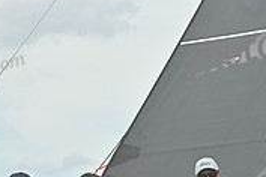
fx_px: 1699
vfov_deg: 5.9
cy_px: 277
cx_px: 104
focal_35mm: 230
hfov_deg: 8.9
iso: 320
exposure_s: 1/1250
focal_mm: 70
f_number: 8
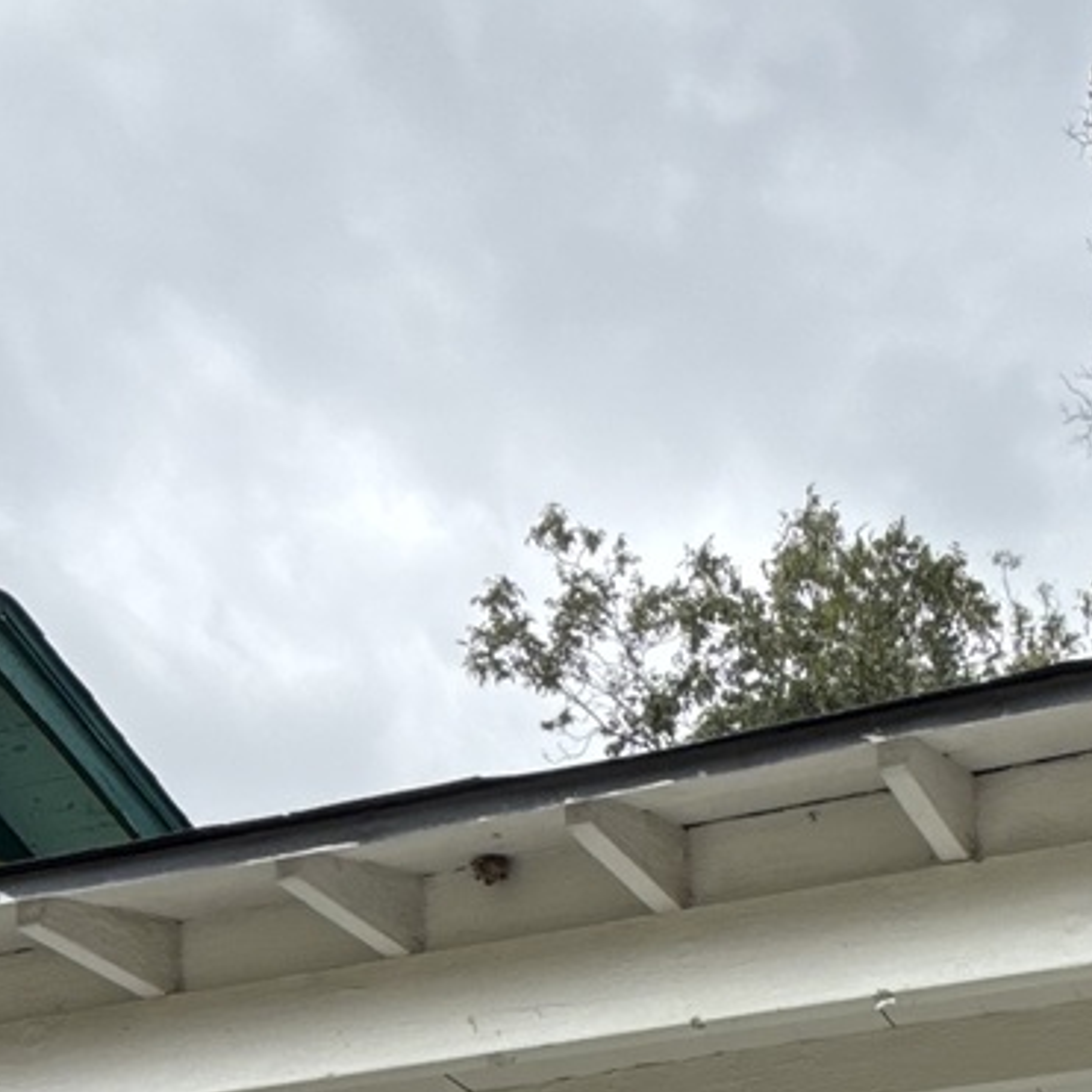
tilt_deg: +5.4
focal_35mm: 48
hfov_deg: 32.5
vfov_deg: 26.4
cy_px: 1613
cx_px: 1095
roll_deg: -0.2
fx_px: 1713
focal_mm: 2.22
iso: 64
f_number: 2.2
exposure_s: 1/498
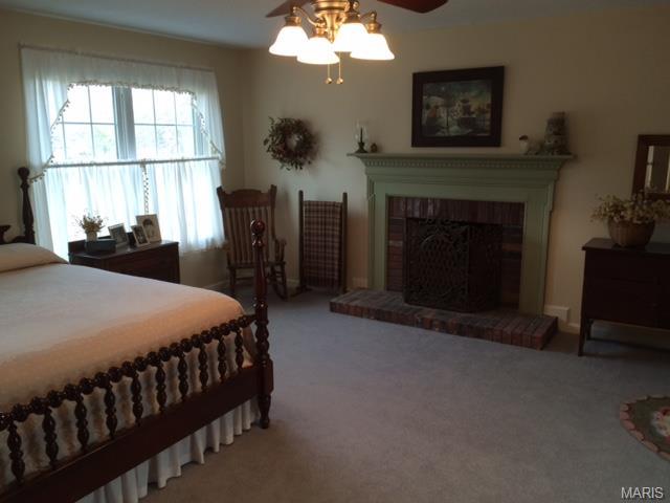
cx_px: 335
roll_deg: +1.9
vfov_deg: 48.2
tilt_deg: -11.9
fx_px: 561
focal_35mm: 29
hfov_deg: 61.7
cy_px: 252
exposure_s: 1/30
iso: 64
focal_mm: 4.15
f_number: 2.2
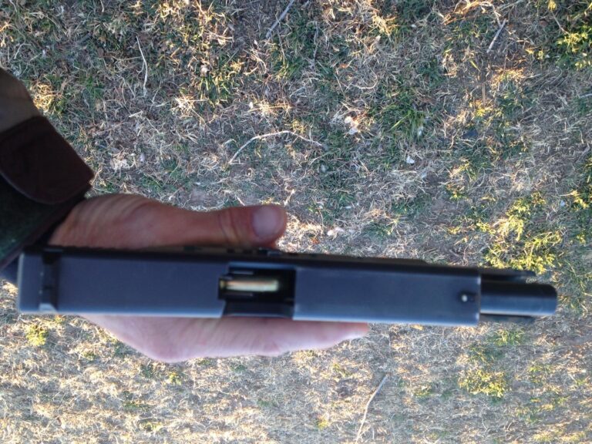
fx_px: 564
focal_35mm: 33
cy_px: 222
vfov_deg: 42.9
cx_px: 296
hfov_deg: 55.4
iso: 64
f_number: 2.4
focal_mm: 4.12
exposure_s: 1/60
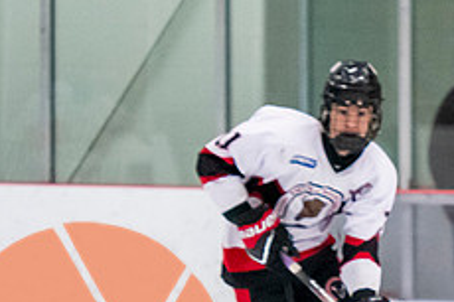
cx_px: 540
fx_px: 8519
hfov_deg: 3.0
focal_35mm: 676
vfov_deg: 2.0
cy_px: 340
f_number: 3.2
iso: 3200
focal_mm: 130
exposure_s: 1/640
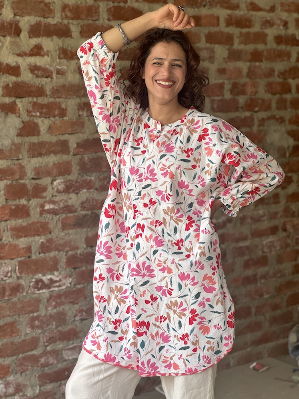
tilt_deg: -6.7
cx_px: 150
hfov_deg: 19.1
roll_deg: +0.4
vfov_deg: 25.3
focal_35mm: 77
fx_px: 887
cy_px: 200
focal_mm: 9
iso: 50
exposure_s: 1/99
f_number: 2.8
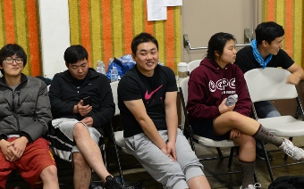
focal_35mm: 53
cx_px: 79
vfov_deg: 24.3
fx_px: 439
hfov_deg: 37.3
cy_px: 66
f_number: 3.5
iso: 1250
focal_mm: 24
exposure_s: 1/60
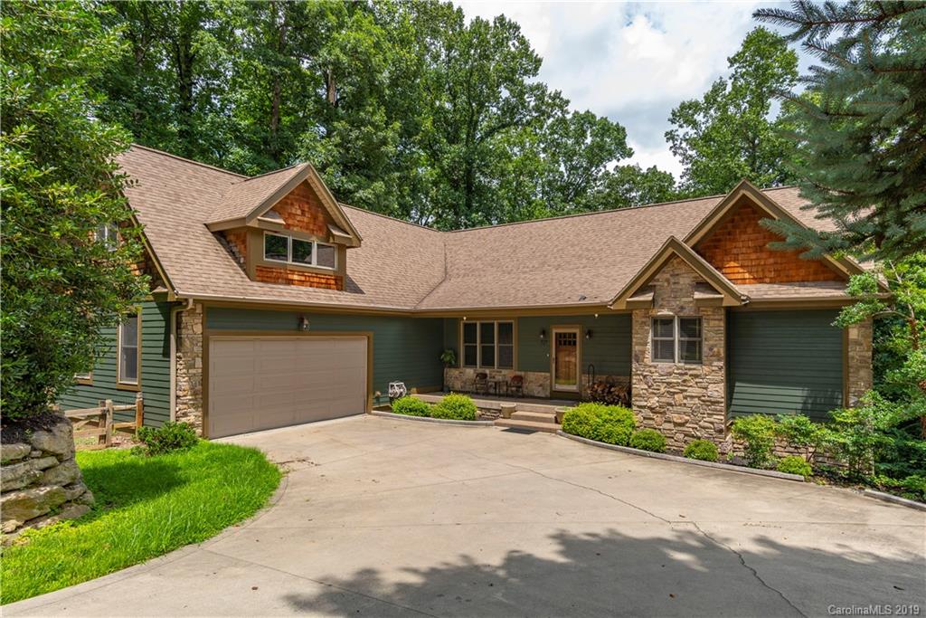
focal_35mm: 17
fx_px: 437
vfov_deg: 70.5
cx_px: 463
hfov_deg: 93.3
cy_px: 309
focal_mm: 17
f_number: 8
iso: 100
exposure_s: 1/125
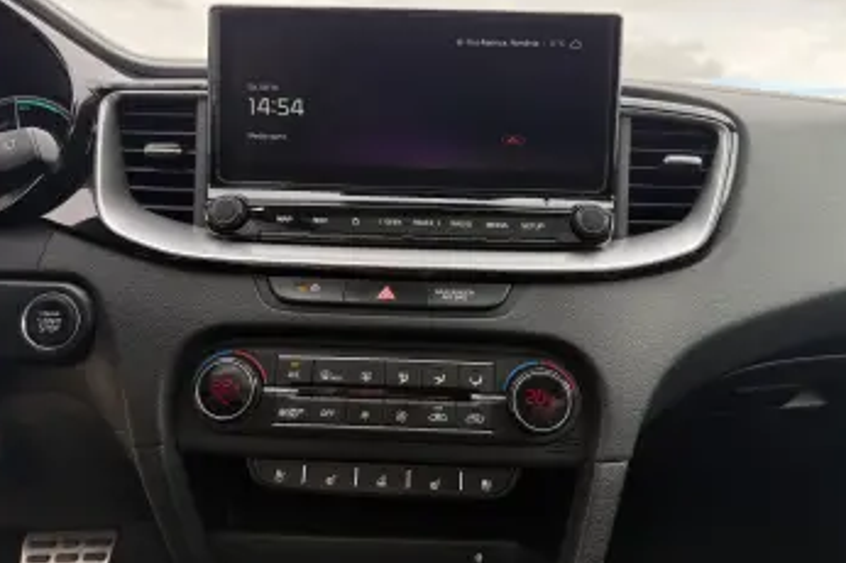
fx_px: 610
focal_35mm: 26
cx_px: 428
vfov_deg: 49.4
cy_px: 250
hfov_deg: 69.4
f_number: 1.78
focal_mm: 6.76
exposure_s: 1/344
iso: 100
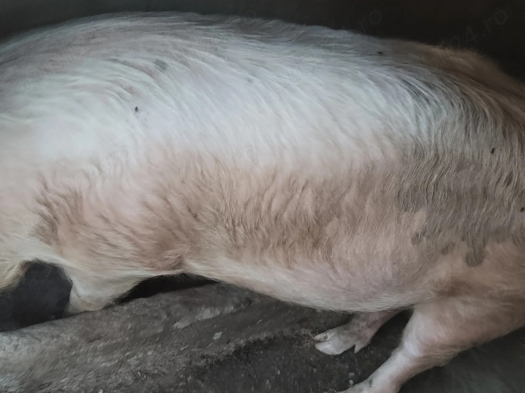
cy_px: 197
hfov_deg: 38.9
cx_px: 262
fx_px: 743
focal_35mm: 49
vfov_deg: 29.7
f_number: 1.7
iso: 1294
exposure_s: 1/30
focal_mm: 5.24
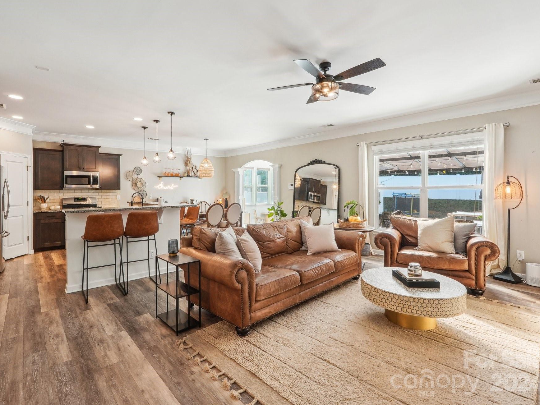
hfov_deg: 90.8
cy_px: 196
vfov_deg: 74.7
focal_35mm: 17
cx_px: 248
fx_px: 265
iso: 400
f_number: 8
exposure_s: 1/20
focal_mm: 10
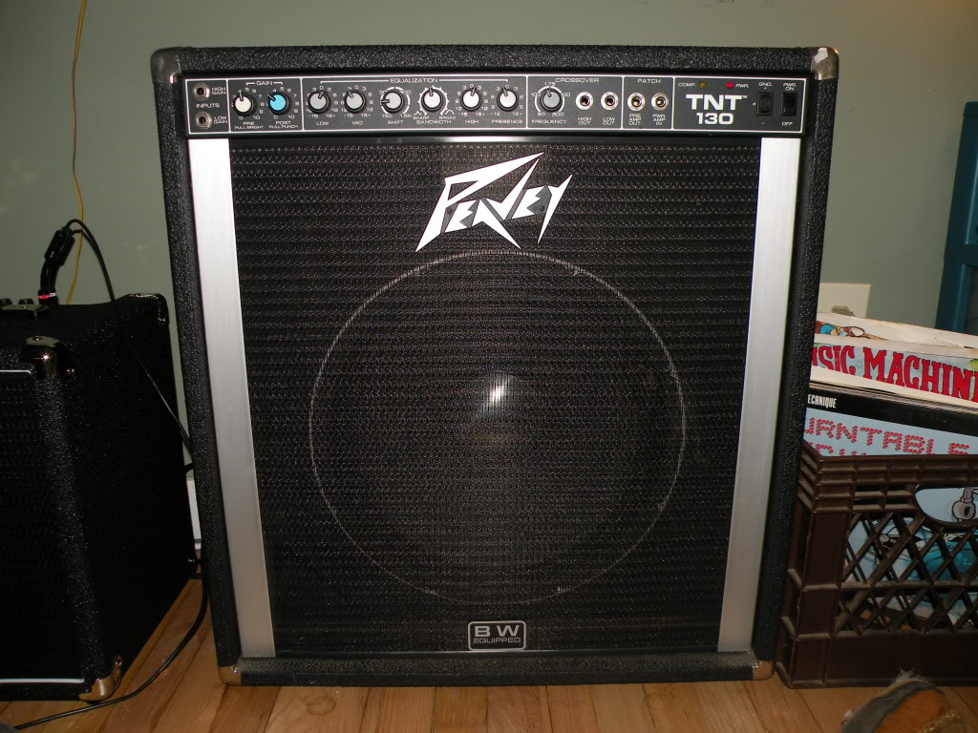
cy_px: 366
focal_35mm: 27
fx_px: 763
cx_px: 489
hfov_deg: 65.3
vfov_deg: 51.4
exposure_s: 1/60
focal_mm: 4.7
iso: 64
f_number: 2.8
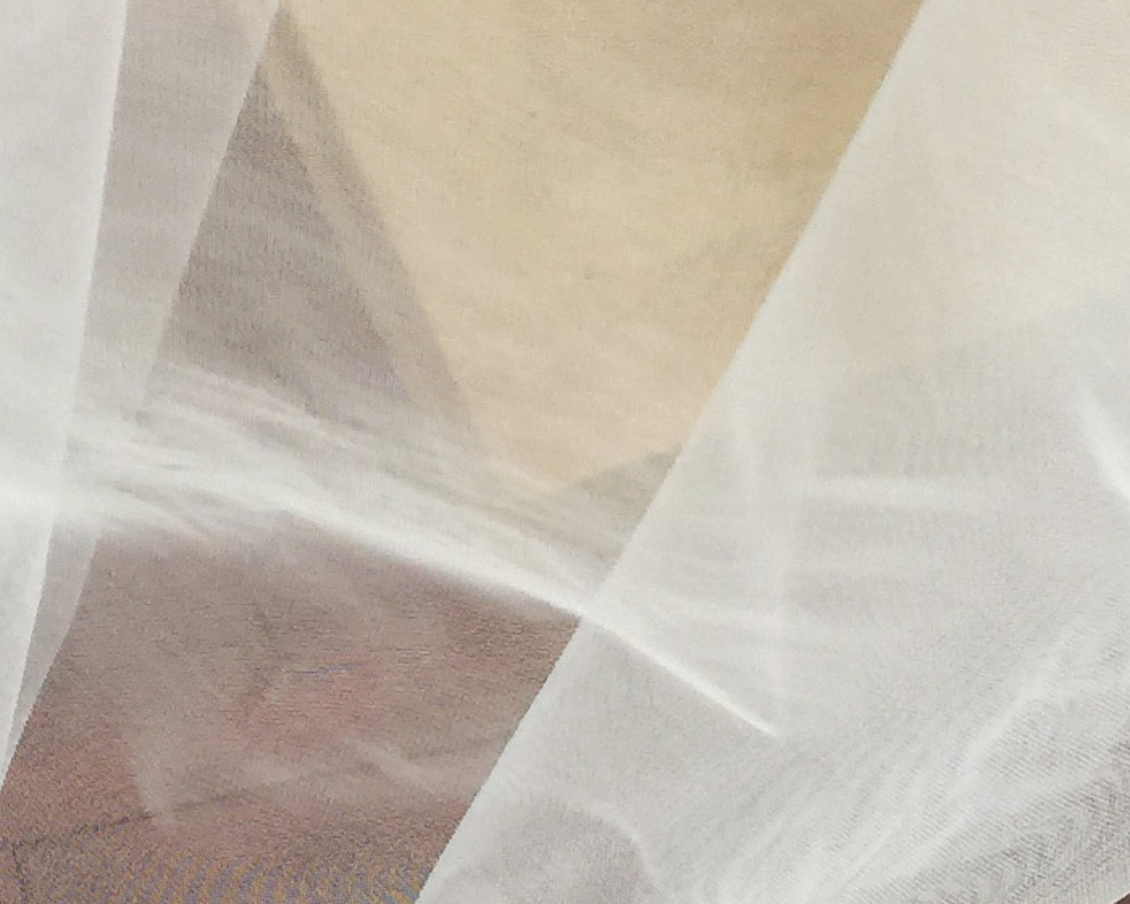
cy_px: 1332
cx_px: 195
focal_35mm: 132
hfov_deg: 14.5
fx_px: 4415
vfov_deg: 11.3
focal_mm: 4.15
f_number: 2.2
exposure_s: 1/17
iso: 50
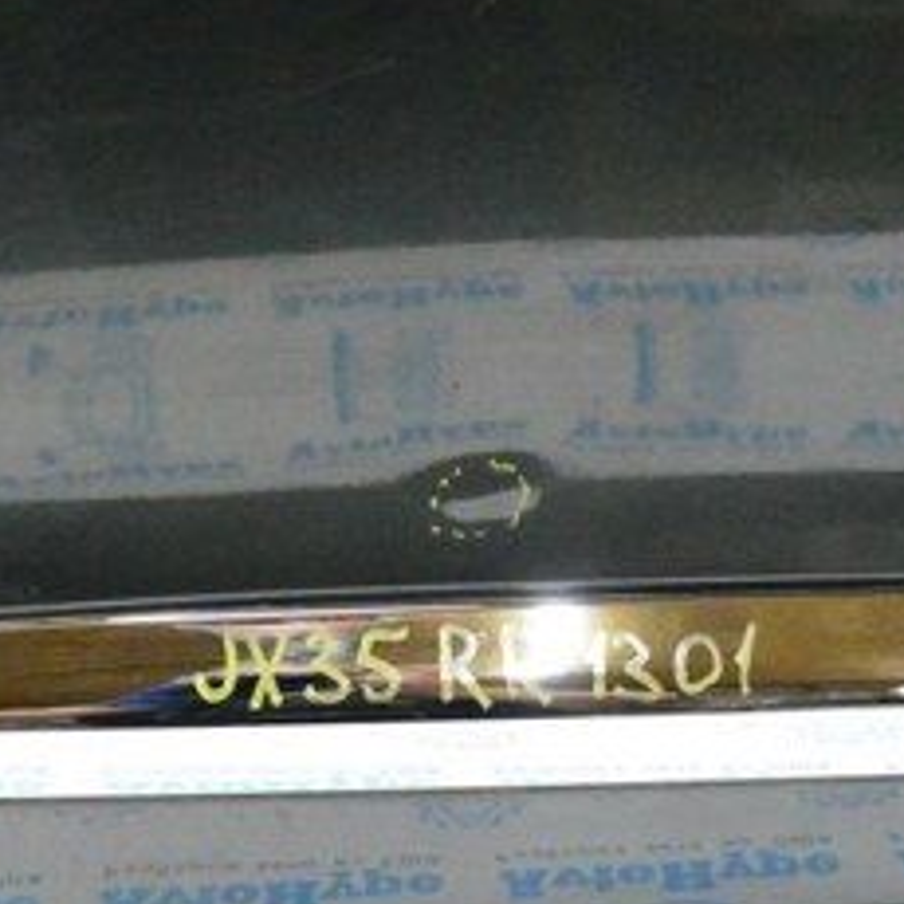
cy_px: 537
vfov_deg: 24.3
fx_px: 2098
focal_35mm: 71
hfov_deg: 24.2
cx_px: 275
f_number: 5.6
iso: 6400
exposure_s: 1/125
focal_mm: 20
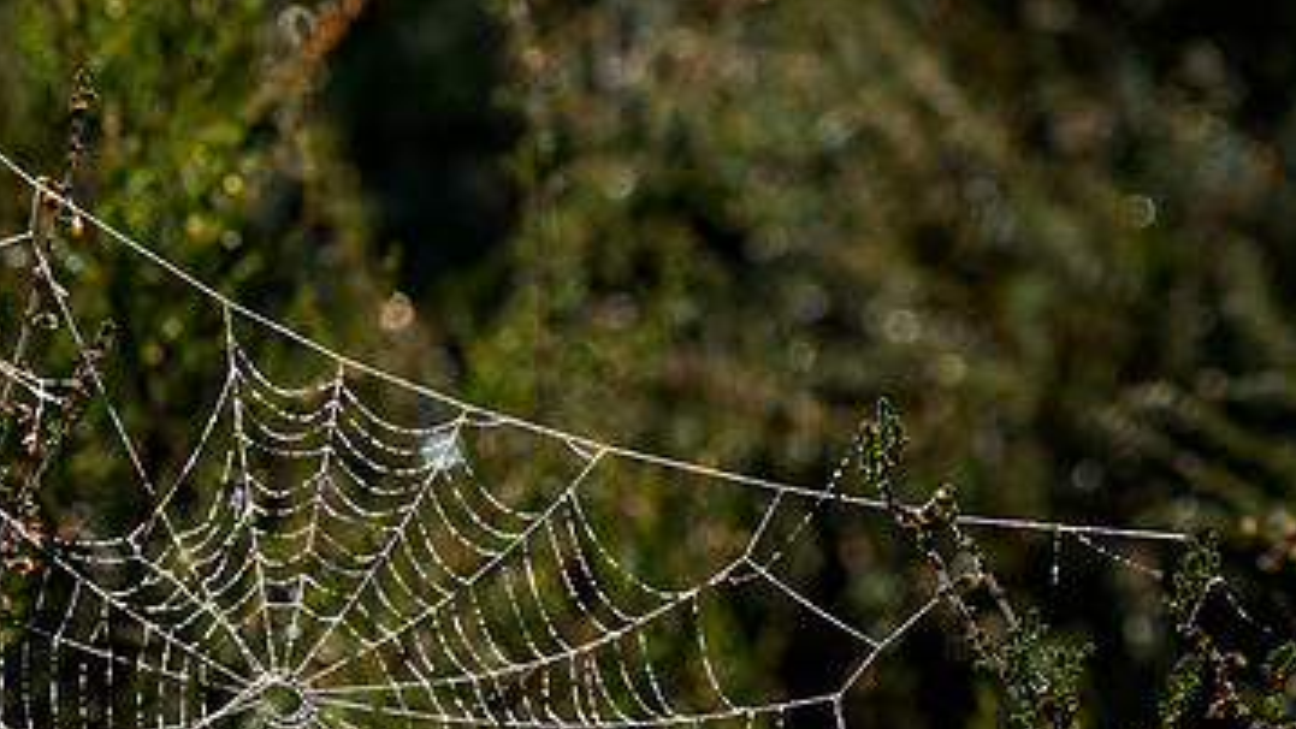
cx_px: 338
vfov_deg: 2.0
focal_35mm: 602
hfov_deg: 3.6
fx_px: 20689
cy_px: 660
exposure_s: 1/1250
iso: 400
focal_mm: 150
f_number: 5.6
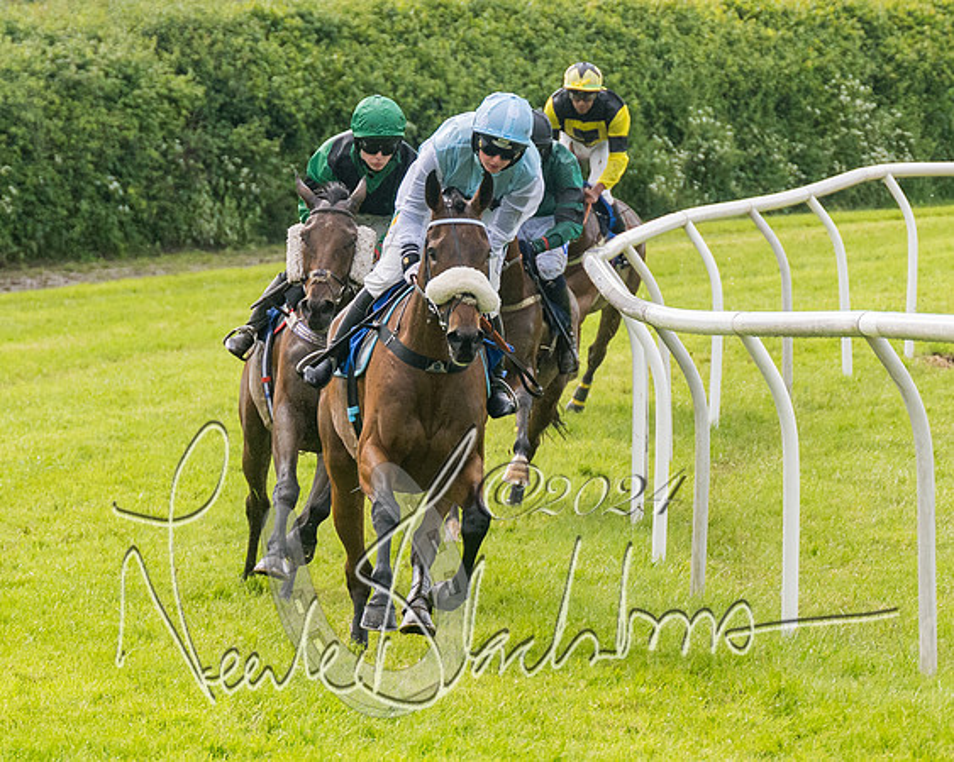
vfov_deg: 5.6
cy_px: 324
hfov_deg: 7.0
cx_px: 405
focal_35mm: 277
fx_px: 7823
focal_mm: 98
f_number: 4
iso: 400
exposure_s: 1/3200
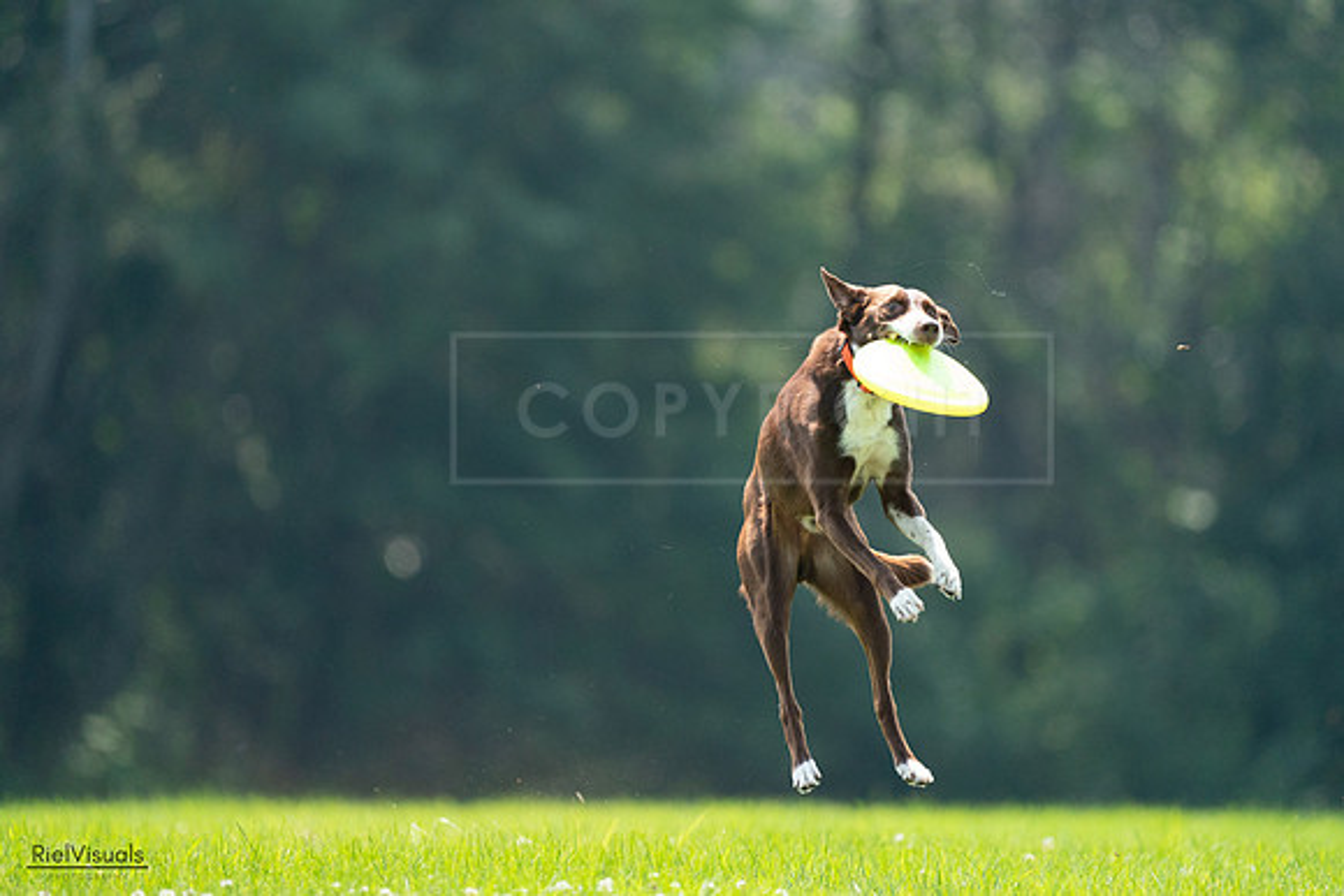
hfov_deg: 3.8
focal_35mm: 541
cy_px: 448
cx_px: 672
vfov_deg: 2.5
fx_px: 20201
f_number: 6.3
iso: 3200
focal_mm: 541
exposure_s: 1/4000
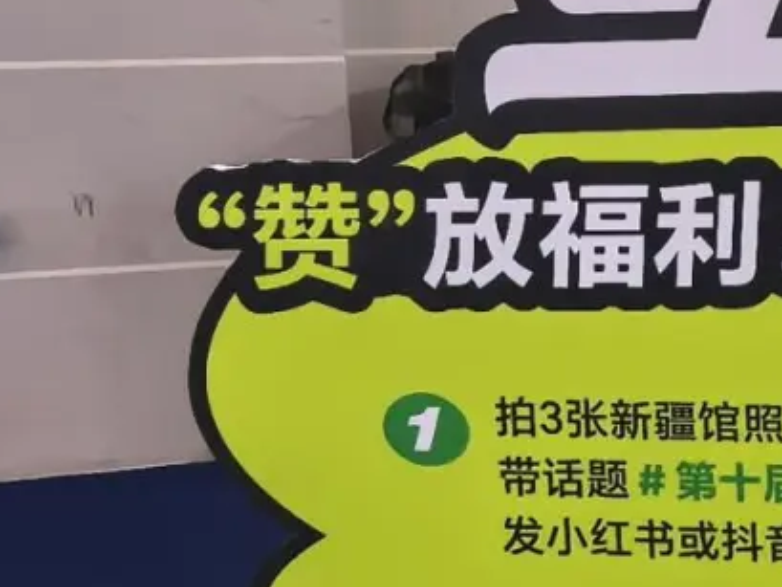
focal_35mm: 81
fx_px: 1830
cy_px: 312
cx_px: 1285
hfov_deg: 19.7
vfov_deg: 18.2
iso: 125
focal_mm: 1.95
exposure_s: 1/50
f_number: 2.2
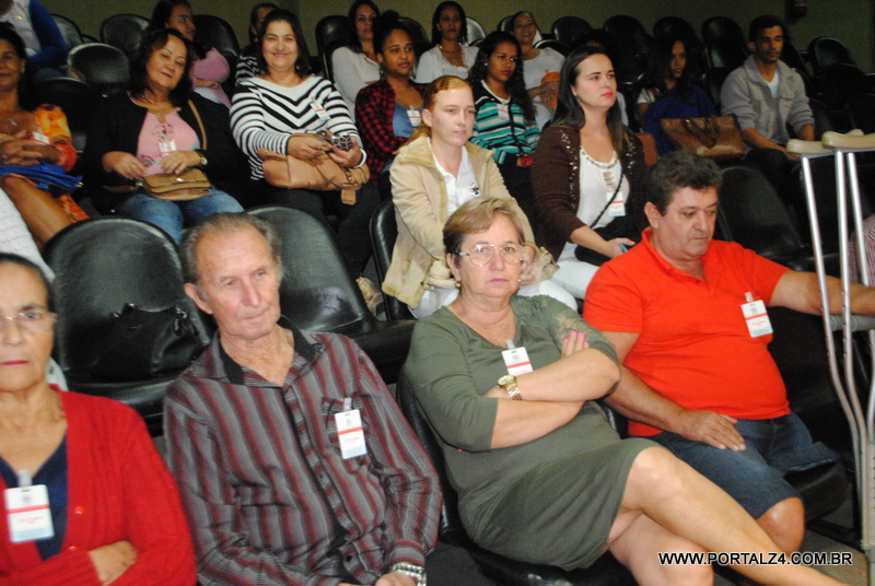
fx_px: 803
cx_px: 438
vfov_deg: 40.1
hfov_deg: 57.2
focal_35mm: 33
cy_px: 293
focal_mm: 22
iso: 1600
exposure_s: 1/30
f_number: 3.8
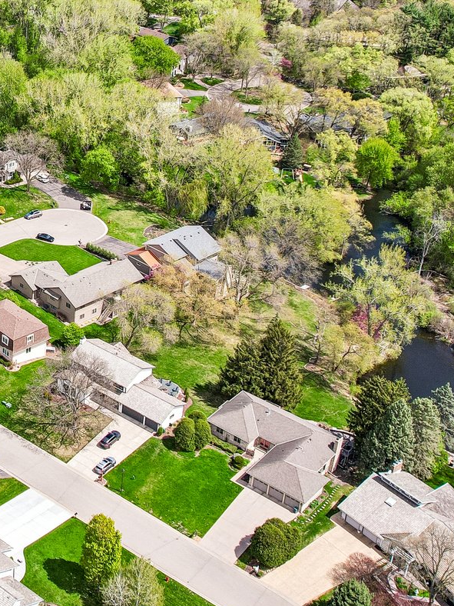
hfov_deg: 24.3
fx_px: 962
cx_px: -81
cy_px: 167
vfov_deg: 34.4
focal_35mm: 55
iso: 120
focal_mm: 8.4
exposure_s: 1/1600
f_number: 2.8
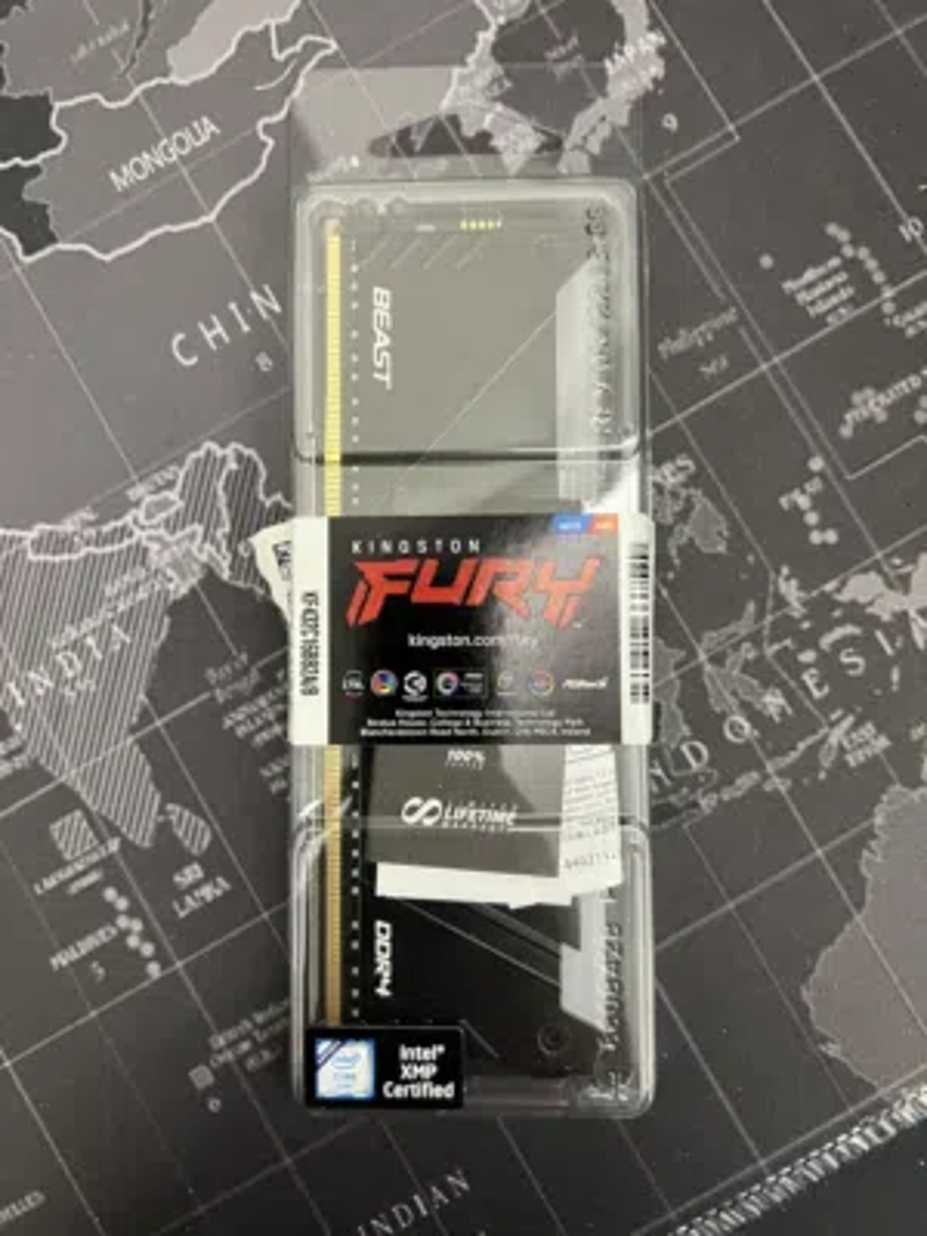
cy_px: 618
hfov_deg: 53.1
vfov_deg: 67.3
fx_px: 928
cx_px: 464
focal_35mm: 26
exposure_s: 1/60
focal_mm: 5.7
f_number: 1.5
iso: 400
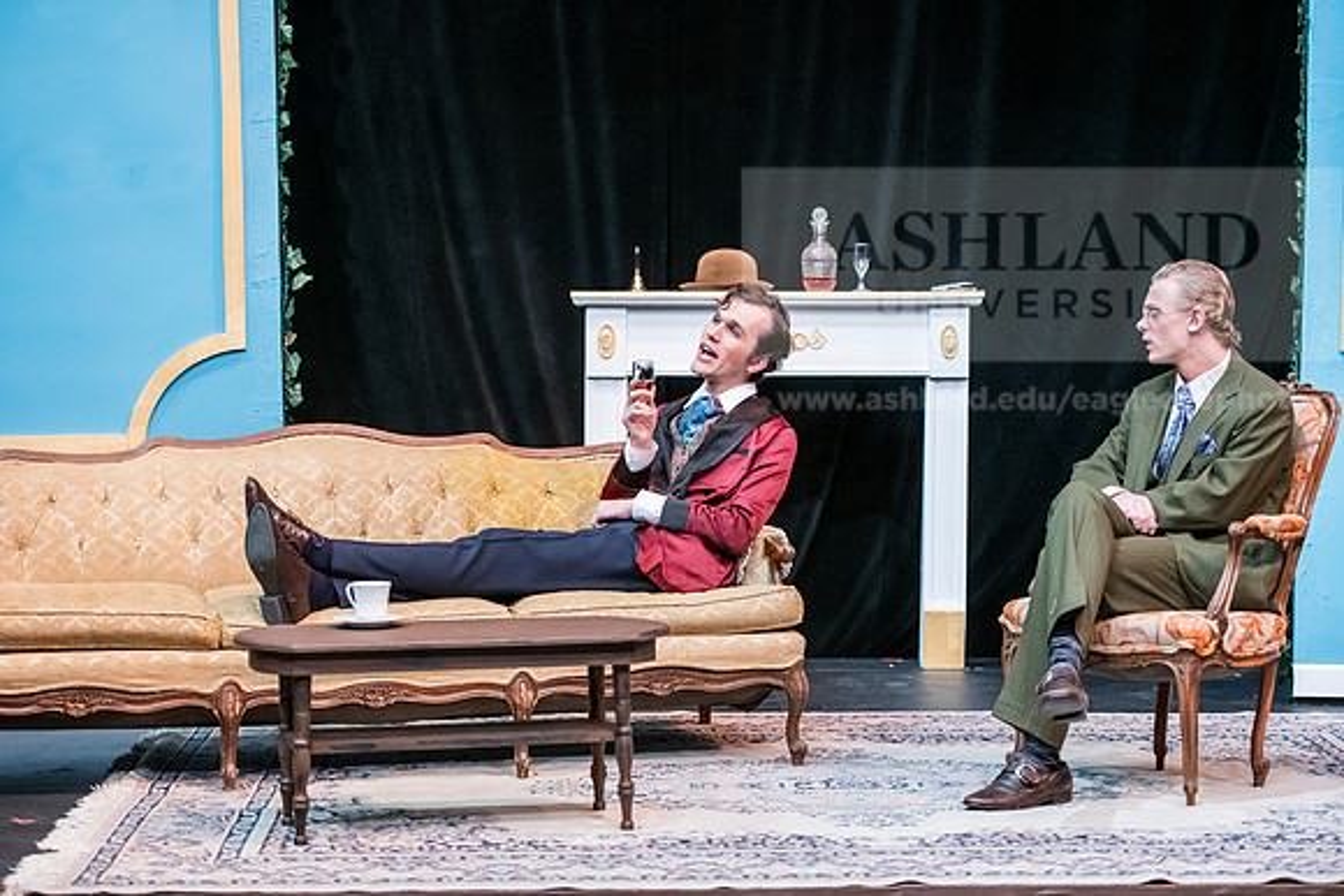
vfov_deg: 16.1
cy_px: 448
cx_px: 672
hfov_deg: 23.9
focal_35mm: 85
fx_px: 3174
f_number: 3.2
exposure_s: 1/200
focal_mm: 85
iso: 3200
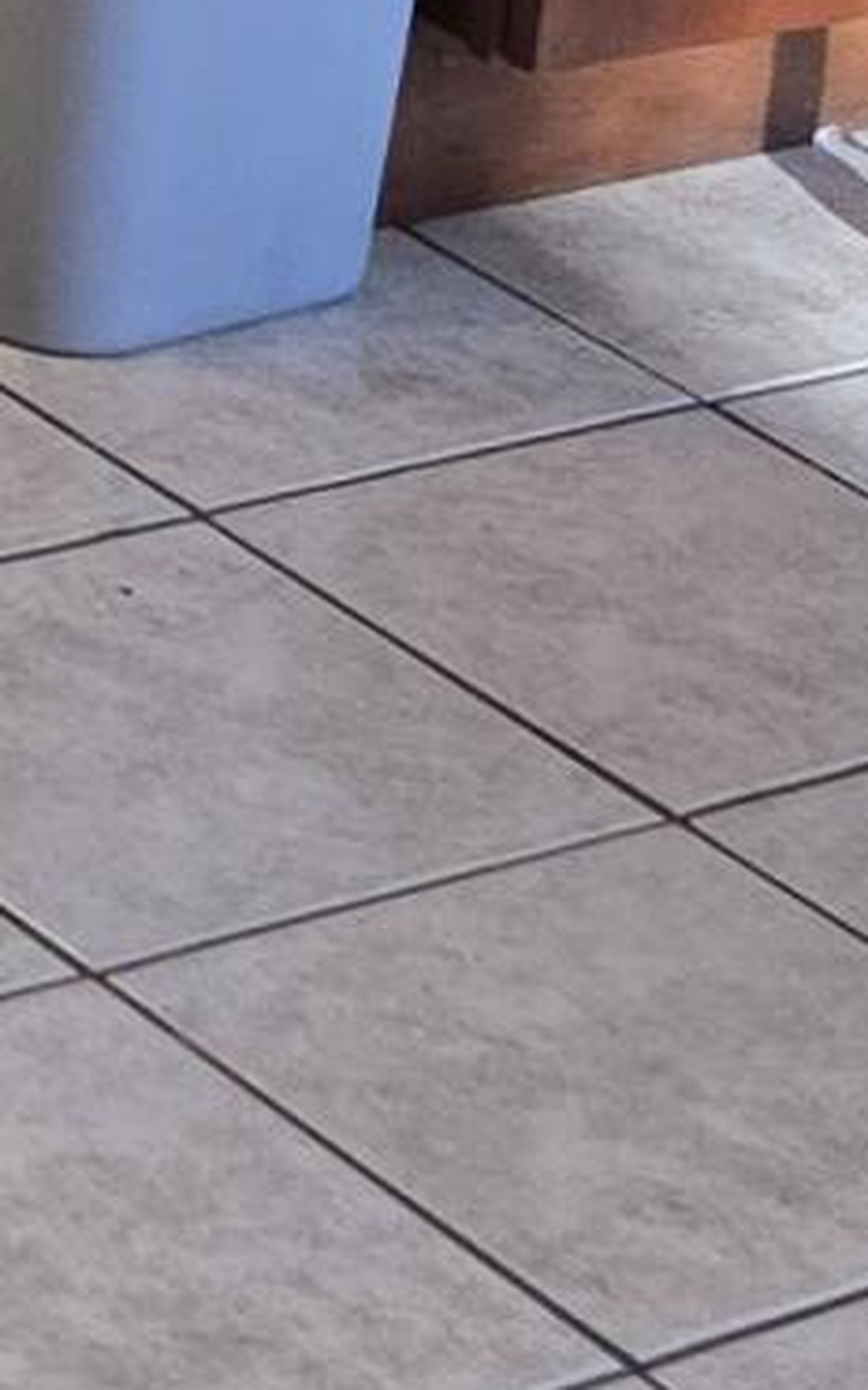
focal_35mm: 196
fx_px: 7421
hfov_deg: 6.7
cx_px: -15
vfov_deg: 9.5
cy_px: -1912
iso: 125
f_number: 1.8
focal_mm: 5.4
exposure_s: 1/120
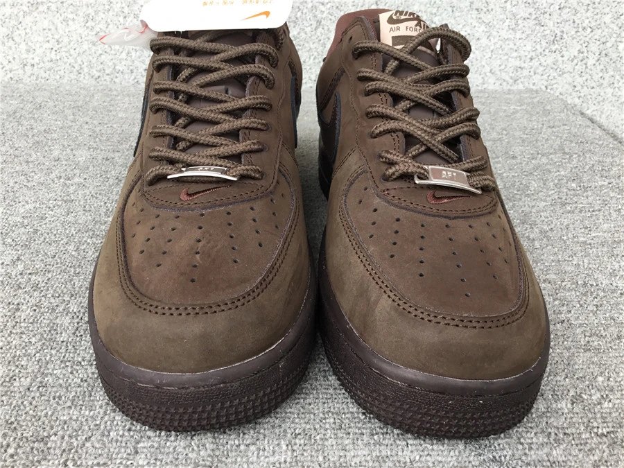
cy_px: 234
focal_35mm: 31
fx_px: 559
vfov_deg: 45.4
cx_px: 312
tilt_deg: -29.1
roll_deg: -2.1
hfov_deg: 58.4
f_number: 2.4
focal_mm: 3.3
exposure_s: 1/100
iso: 50
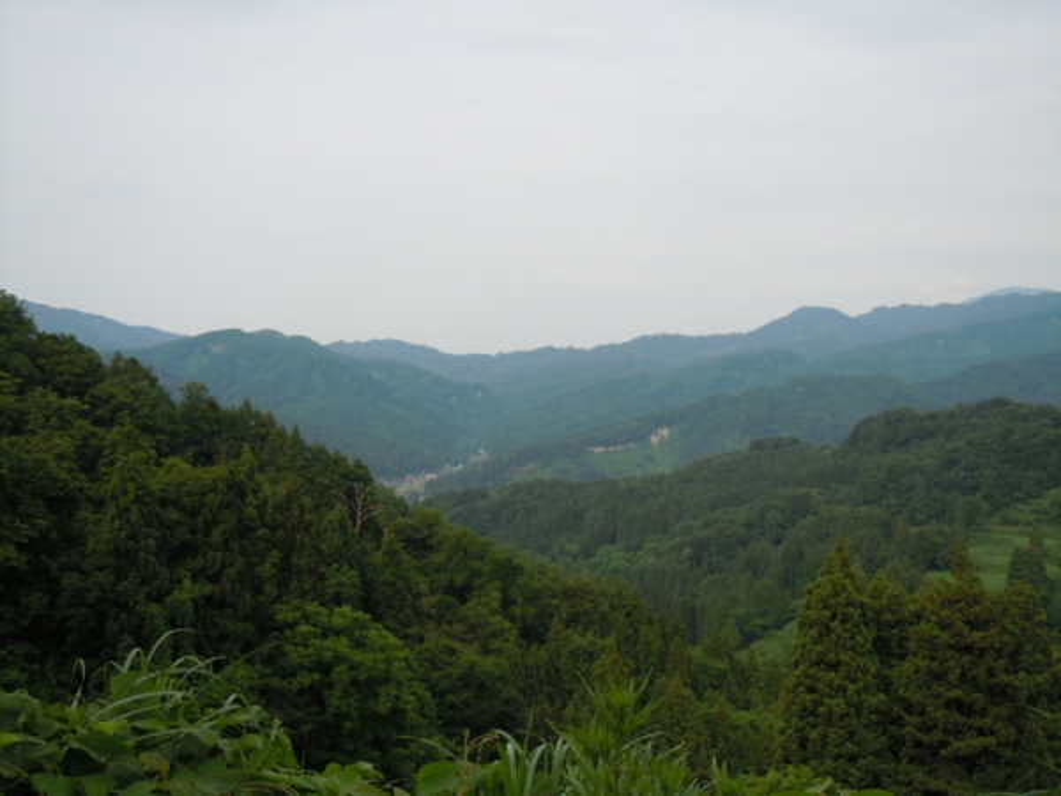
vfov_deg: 36.8
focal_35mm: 39
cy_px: 398
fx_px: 1195
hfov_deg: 47.9
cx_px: 530
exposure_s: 1/500
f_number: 3.7
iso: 100
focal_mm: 7.1
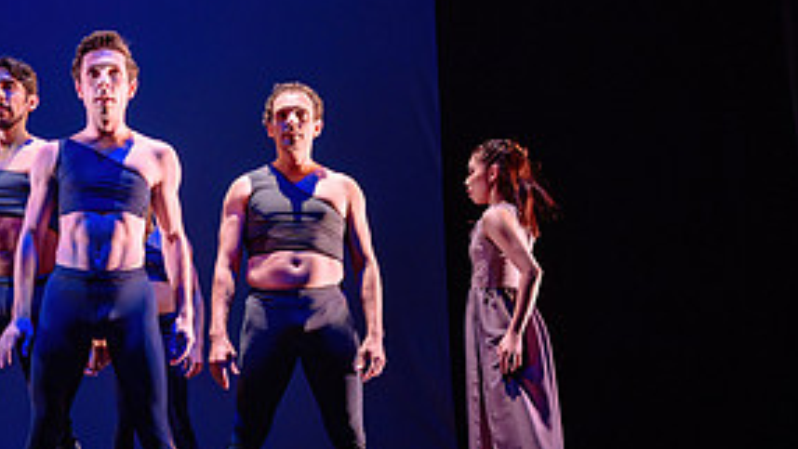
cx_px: 215
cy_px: 276
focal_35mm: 51
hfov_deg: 39.6
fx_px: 1079
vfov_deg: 23.5
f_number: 1.4
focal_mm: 24
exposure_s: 1/320
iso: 1000
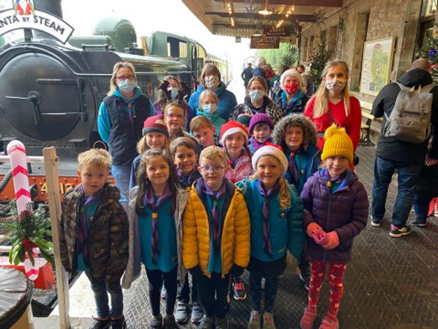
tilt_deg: -18.1
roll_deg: -0.4
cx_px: 219
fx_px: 329
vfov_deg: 53.1
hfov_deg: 67.3
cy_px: 164
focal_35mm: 26
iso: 250
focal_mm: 4.25
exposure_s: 1/50
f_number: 1.8
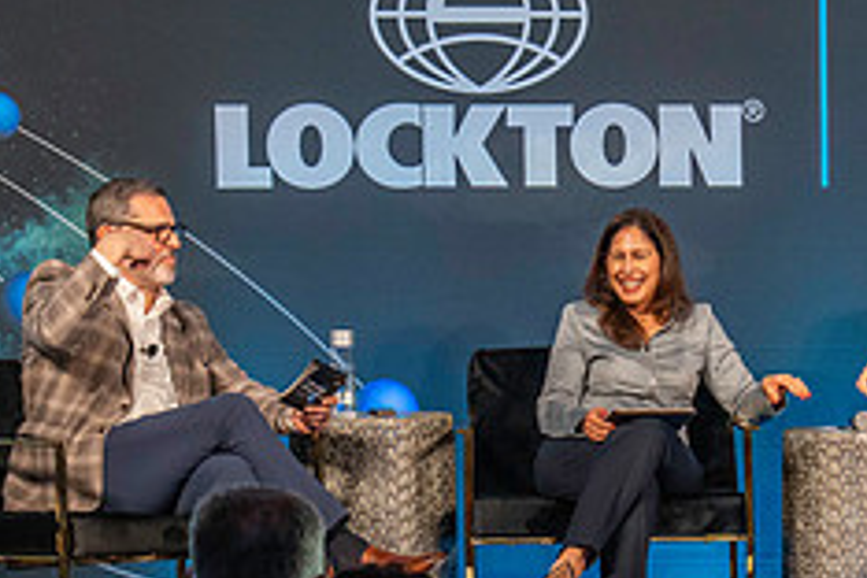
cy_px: 544
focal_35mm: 154
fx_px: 3709
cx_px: 802
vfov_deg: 8.9
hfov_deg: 13.2
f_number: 4.5
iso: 4000
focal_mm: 59
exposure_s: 1/200
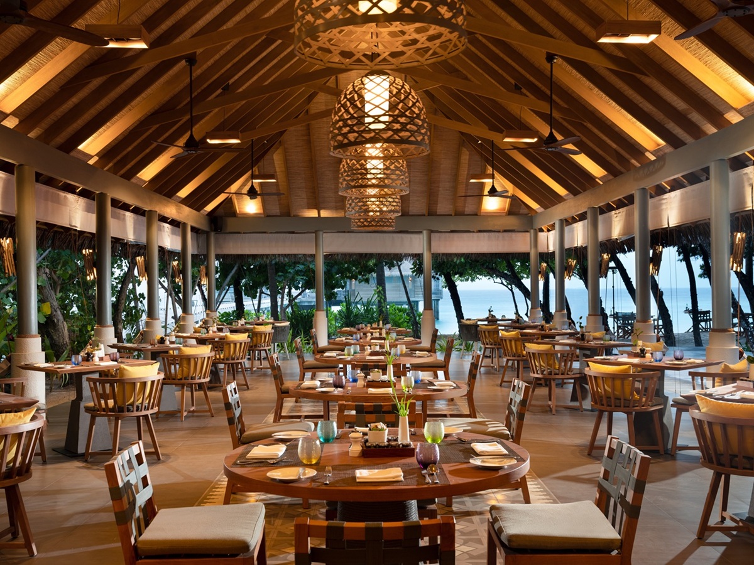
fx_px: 784
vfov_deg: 39.7
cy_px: 282
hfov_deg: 51.4
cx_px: 377
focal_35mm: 36
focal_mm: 45.7
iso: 320
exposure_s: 1/1.25
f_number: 11
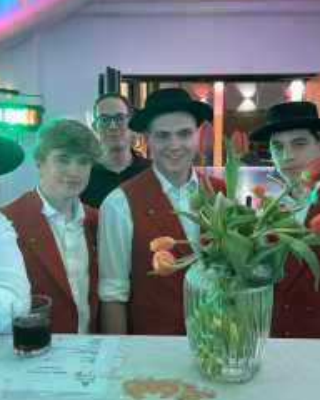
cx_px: 160
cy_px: 155
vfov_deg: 46.5
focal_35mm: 39
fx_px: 462
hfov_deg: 38.2
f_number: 1.78
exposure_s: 1/25
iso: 1000
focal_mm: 6.76
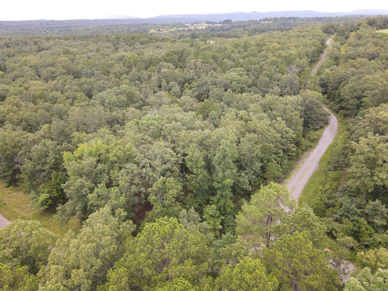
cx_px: 194
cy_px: 146
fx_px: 269
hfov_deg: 71.6
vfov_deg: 56.8
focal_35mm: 24
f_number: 2.8
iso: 740
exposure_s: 1/8
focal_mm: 4.5
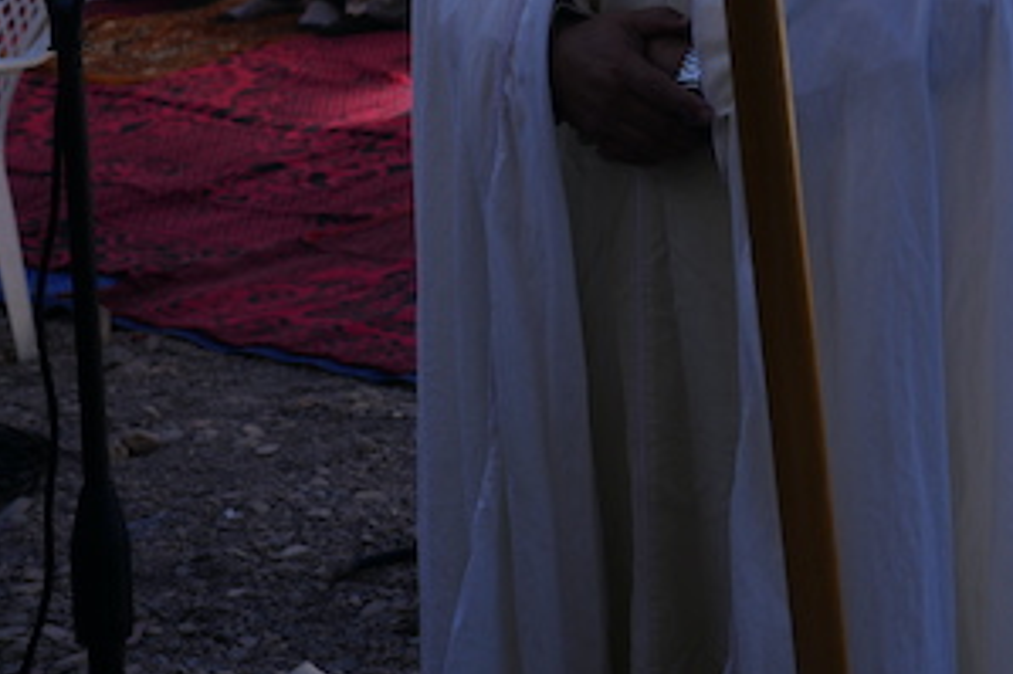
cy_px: -195
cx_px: 1220
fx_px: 3009
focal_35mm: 107
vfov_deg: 12.4
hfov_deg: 18.1
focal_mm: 40
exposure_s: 1/500
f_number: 5
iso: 100
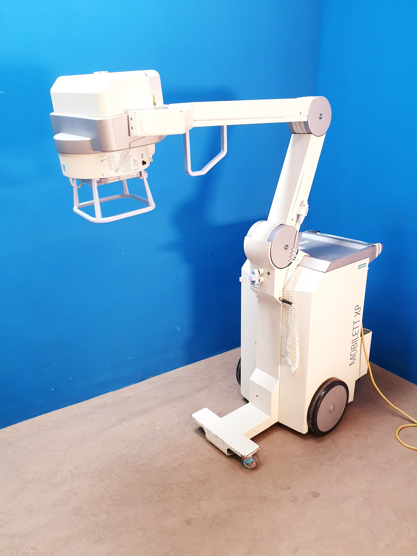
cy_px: 278
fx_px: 418
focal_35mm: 26
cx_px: 208
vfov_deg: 67.3
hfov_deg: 53.1
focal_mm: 4.3
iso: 250
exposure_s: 1/50
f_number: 2.4
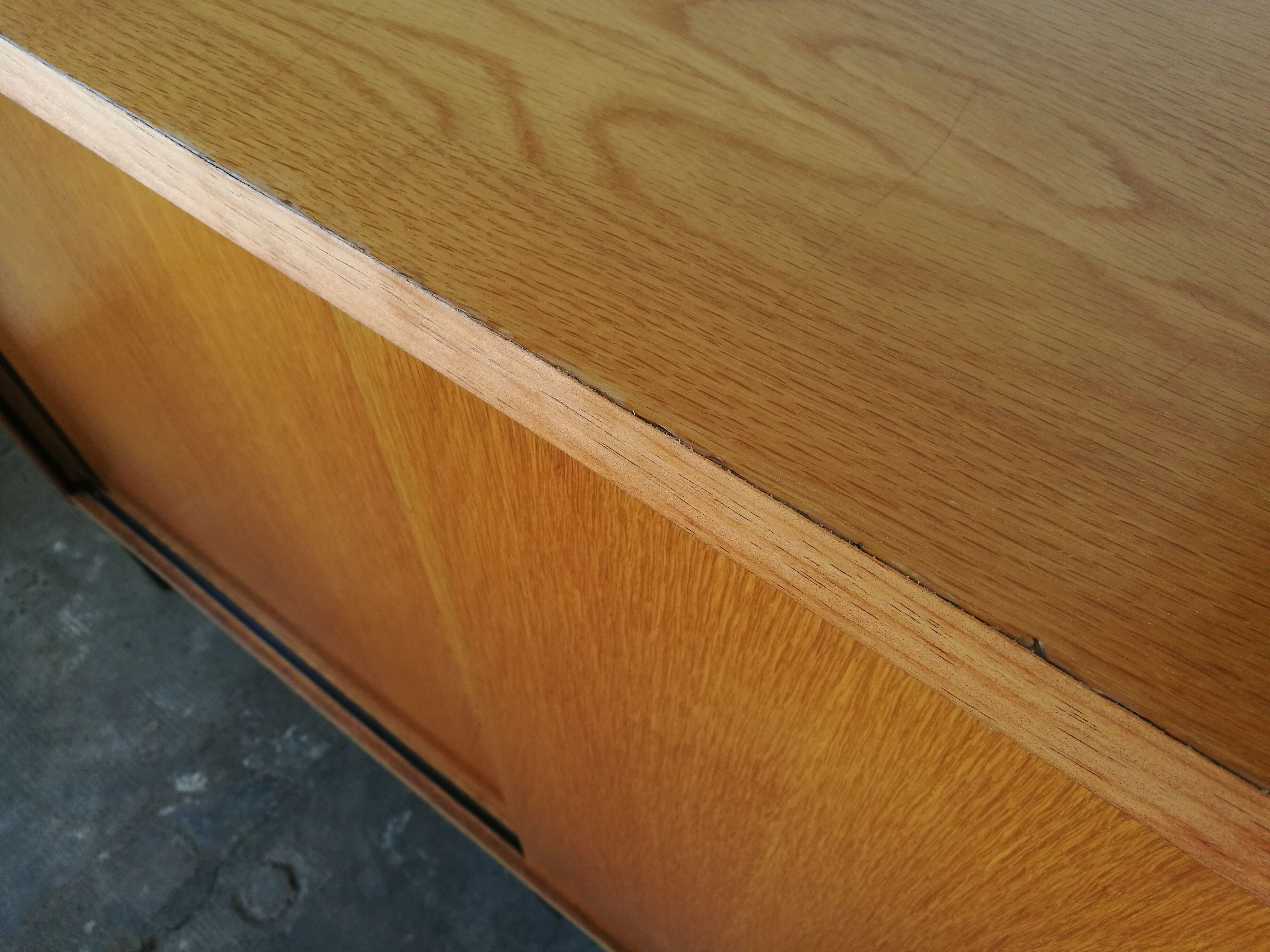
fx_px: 991
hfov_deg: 65.3
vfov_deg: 51.4
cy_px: 476
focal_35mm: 27
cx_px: 635
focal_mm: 4.5
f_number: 2.2
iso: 160
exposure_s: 1/60
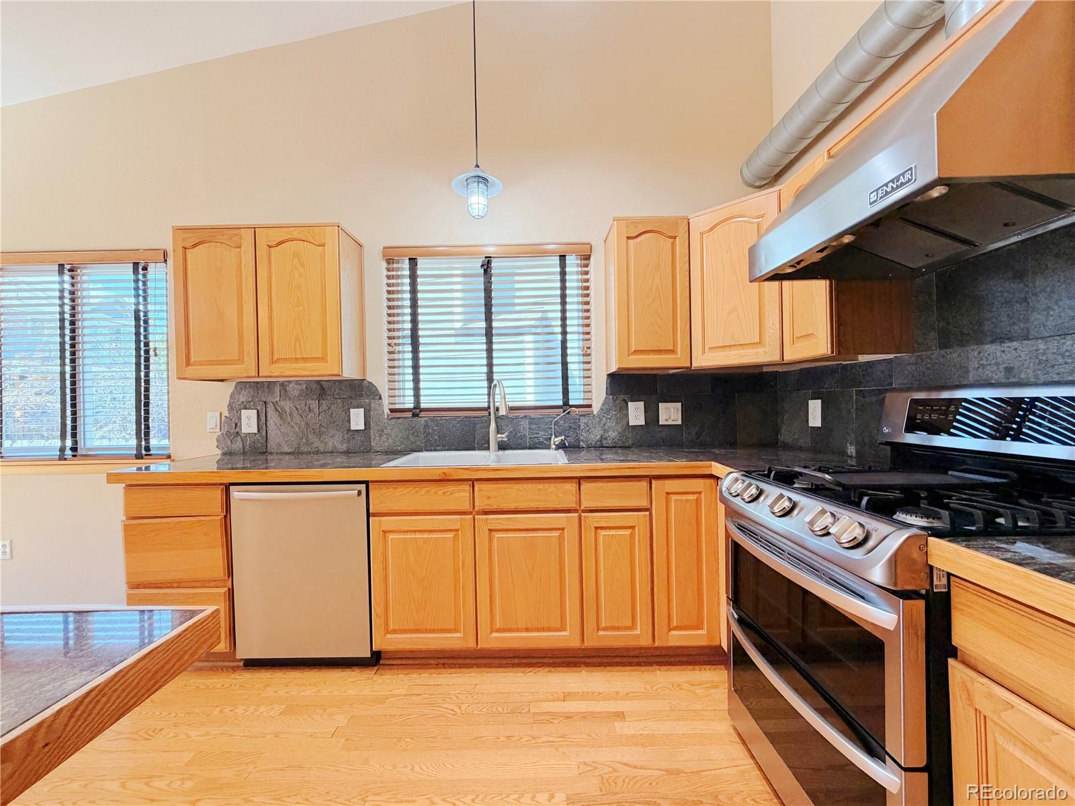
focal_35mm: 14
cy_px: 403
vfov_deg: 85.6
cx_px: 538
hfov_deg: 102.1
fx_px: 435
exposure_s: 1/120
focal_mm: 2.22
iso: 320
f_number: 2.2
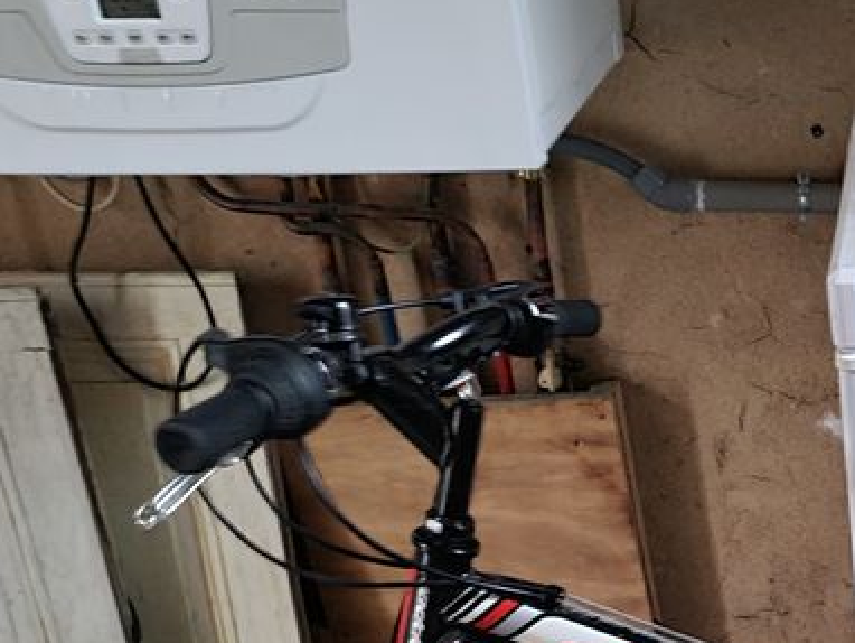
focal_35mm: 68
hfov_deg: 25.7
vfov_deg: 20.6
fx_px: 1681
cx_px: 1012
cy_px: 719
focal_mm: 5.4
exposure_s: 1/11
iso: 1250
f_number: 1.8
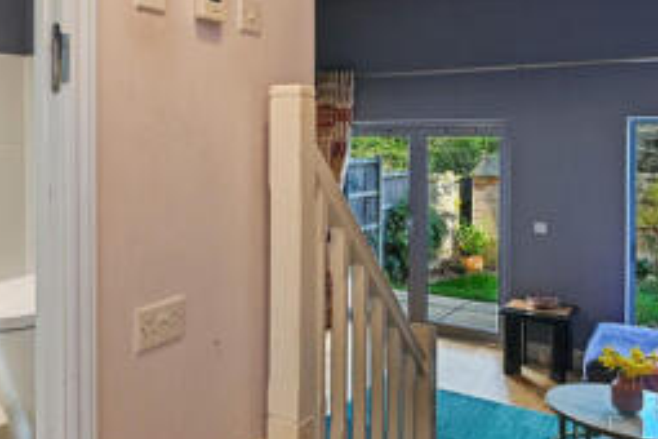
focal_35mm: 36
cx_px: 165
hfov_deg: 50.9
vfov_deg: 36.5
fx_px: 658
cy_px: 147
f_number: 8
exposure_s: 1/1.67
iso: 400
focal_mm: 14
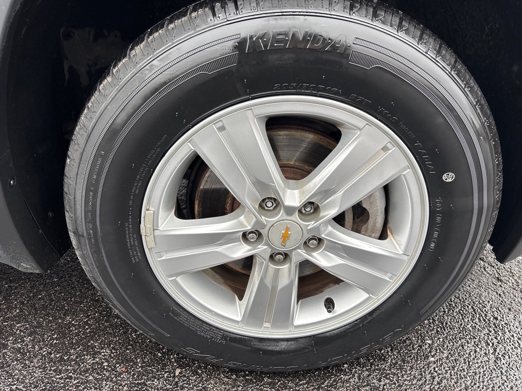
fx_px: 392
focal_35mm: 26
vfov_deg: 53.1
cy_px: 196
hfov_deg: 67.3
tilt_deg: -28.6
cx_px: 261
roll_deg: -0.3
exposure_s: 1/121
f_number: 1.6
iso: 64
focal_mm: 5.96
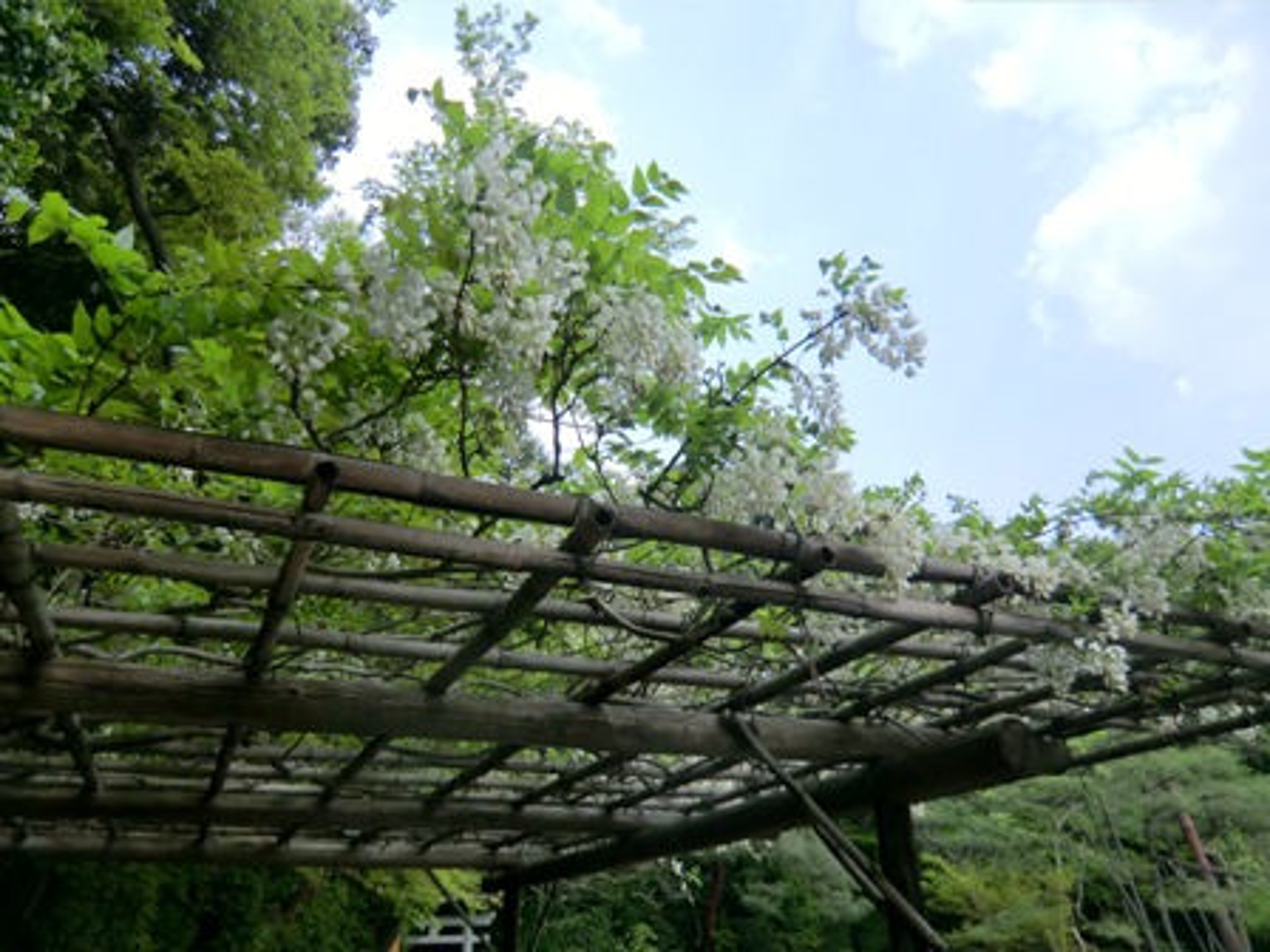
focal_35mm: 24
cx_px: 635
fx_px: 881
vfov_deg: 56.8
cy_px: 476
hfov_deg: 71.6
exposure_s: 1/320
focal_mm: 4.3
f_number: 3.2
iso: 64
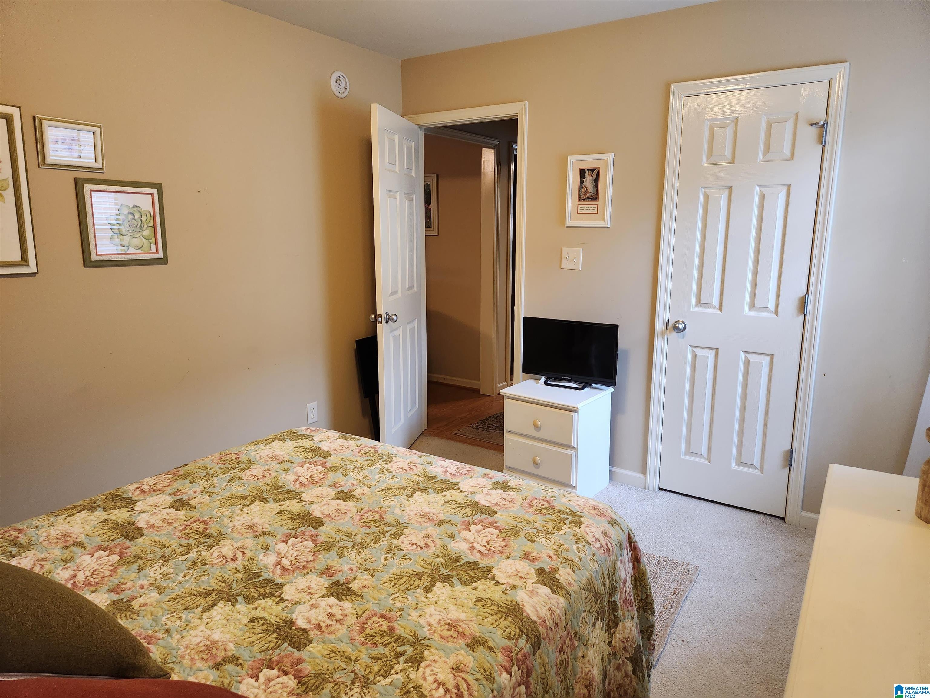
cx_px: 465
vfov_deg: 58.9
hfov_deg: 73.9
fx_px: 618
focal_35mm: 23
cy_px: 349
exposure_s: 1/120
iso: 500
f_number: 1.8
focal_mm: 5.4
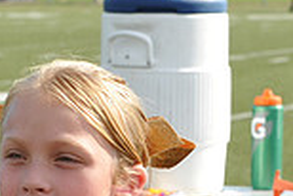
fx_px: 2143
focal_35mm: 263
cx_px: 89
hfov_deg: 7.8
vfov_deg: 5.2
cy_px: 323
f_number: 8
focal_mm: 70
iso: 200
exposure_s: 1/200
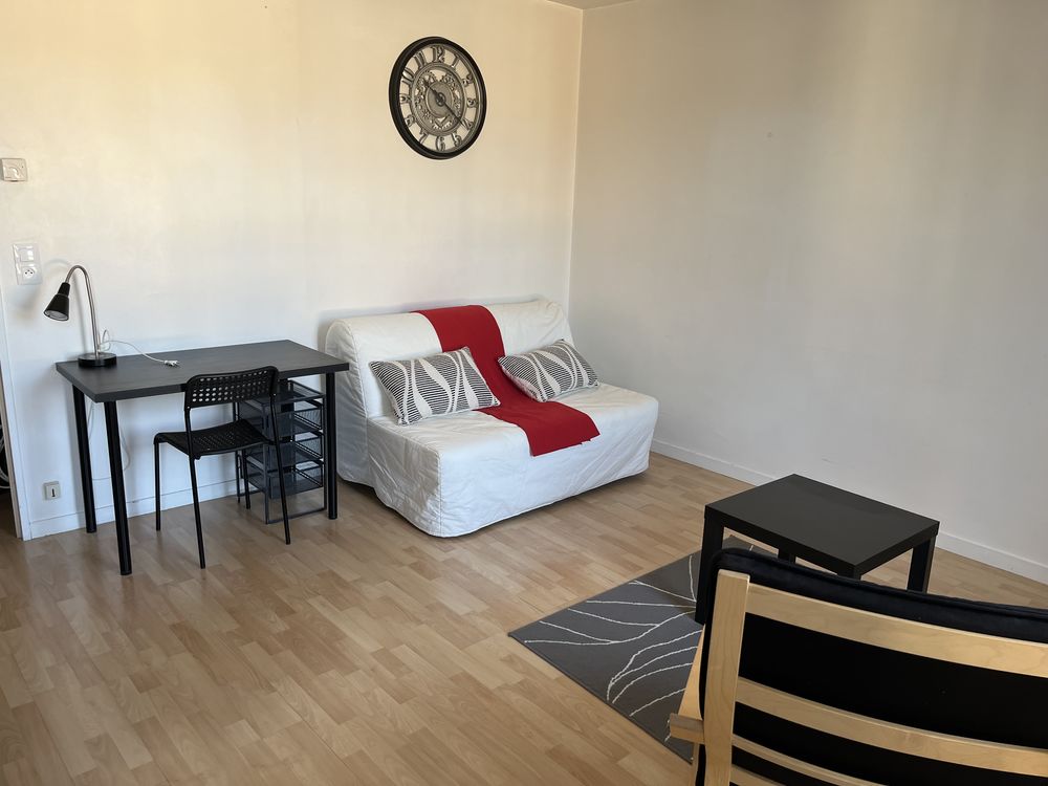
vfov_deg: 53.1
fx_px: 787
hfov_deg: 67.3
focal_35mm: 26
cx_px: 524
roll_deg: -1.7
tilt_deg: -14.5
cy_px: 393
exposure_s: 1/122
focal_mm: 5.1
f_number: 1.6
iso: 64
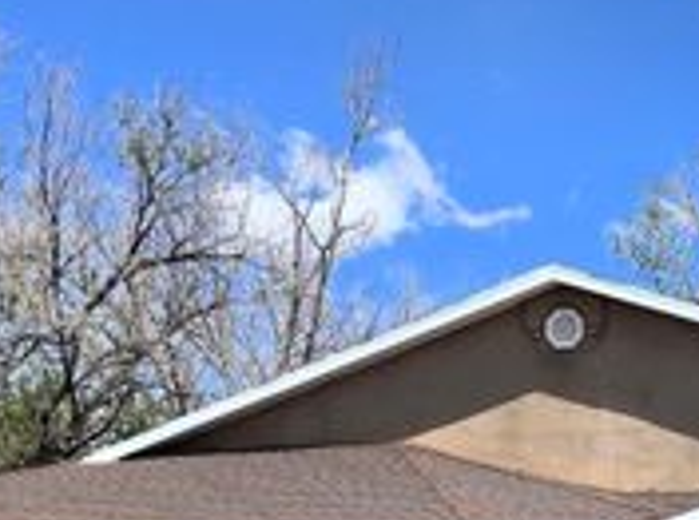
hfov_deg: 22.7
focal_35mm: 85
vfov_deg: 17.0
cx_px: 572
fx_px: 1712
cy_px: 488
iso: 80
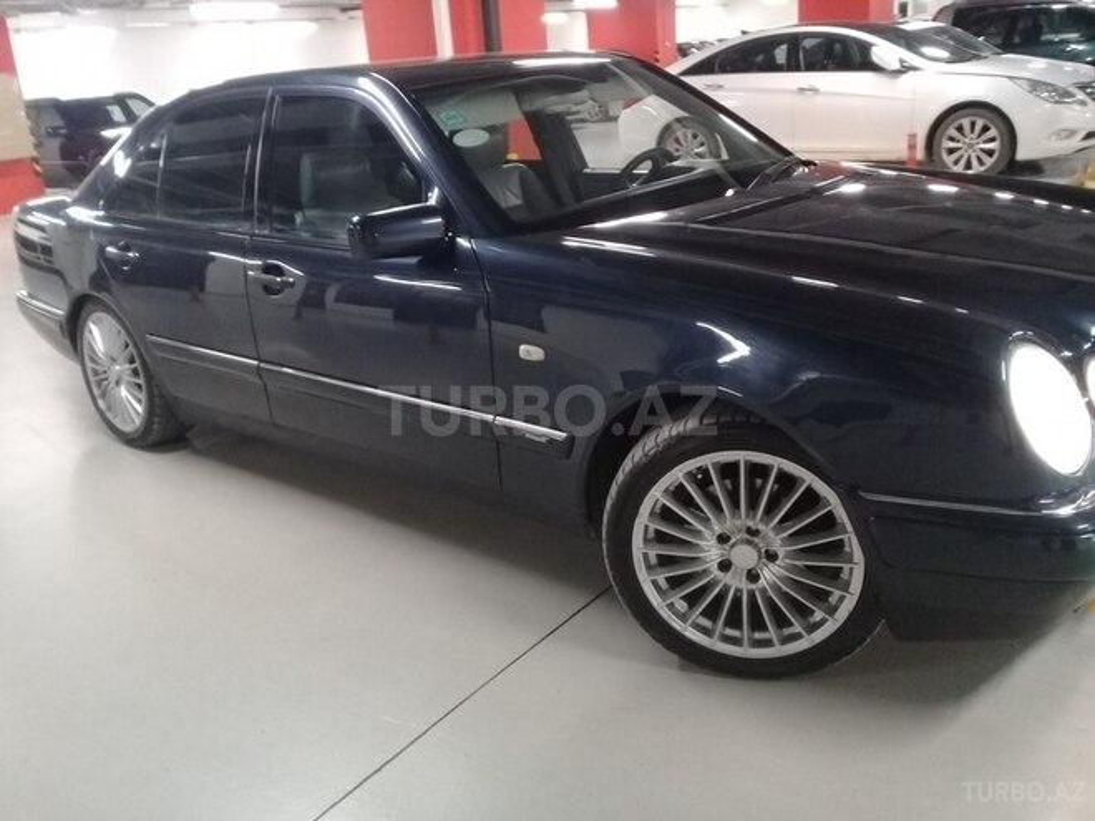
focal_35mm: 31
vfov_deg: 45.4
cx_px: 548
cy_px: 410
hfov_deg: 58.4
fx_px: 981
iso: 250
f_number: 2.2
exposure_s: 1/17
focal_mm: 3.3
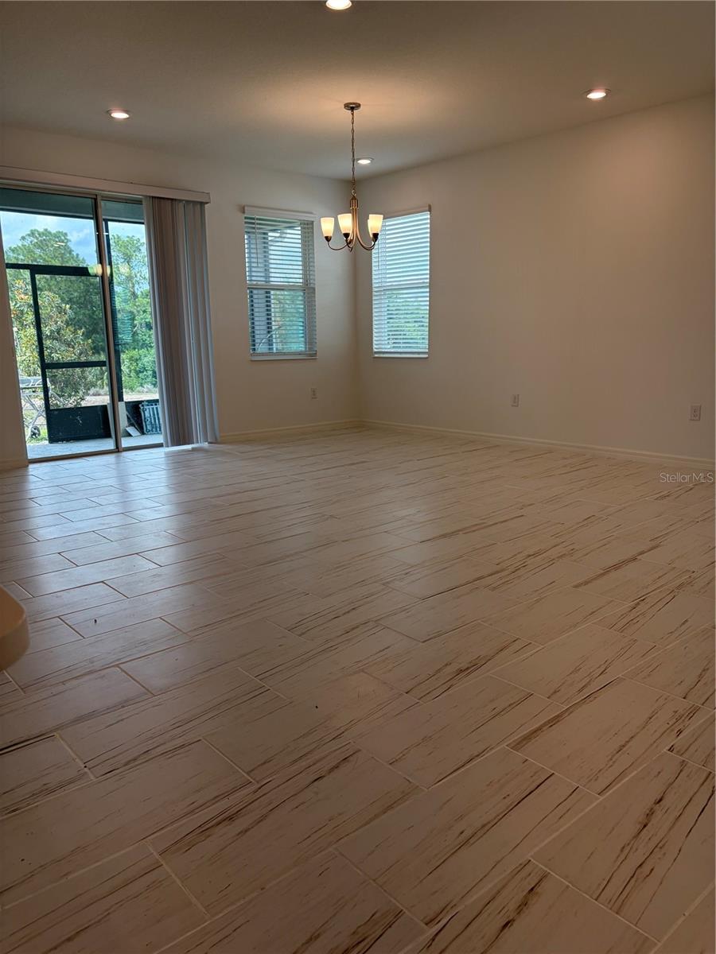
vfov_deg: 67.3
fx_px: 717
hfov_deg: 53.1
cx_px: 358
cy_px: 477
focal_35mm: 26
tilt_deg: -12.1
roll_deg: +1.0
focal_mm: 5.96
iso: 50
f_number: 1.6
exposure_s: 1/213
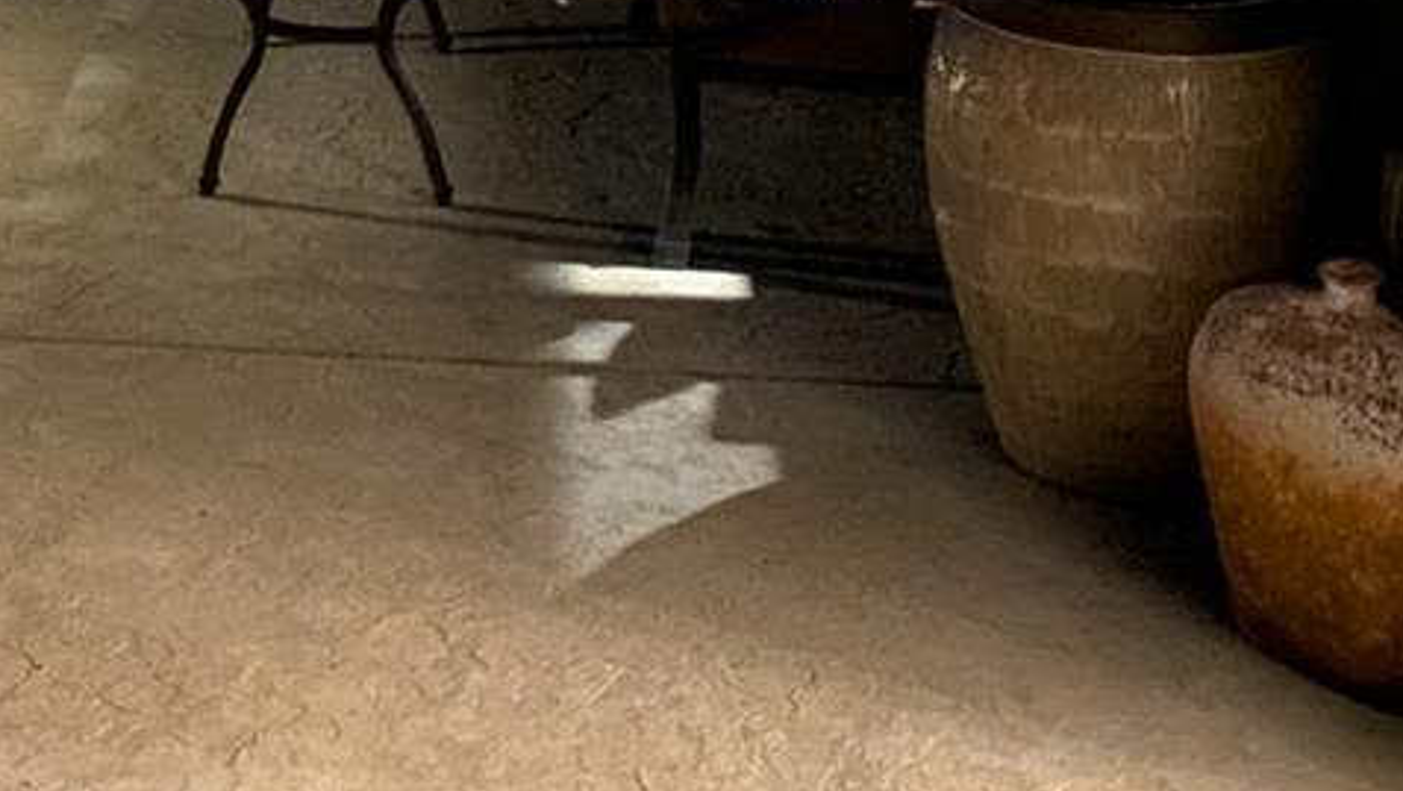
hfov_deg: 23.1
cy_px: -497
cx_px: 69
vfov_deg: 12.7
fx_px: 3313
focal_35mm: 89
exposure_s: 1/8
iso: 1250
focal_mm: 4.25
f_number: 1.8
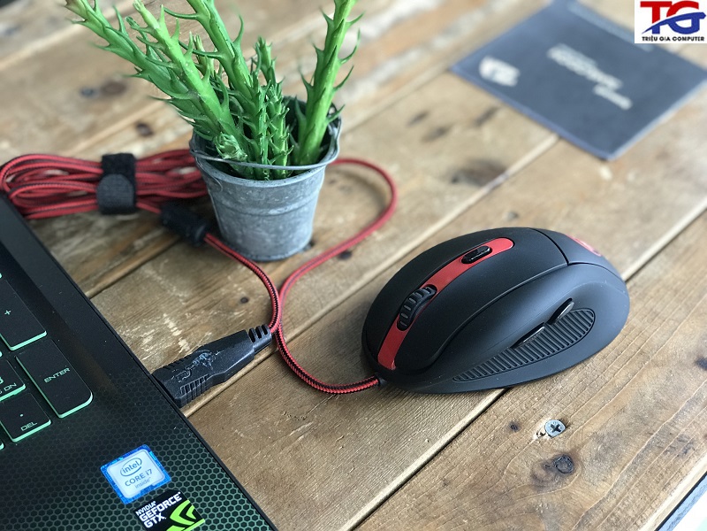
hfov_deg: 33.8
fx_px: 1164
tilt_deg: -47.0
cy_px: 266
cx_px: 354
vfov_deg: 25.7
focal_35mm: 57
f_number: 2.8
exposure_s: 1/50
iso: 100
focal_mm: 6.6
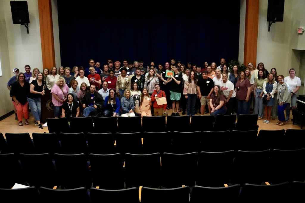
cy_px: 102
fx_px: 271
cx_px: 152
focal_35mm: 32
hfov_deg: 58.8
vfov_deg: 41.2
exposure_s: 1/500
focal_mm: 21.3
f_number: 2.8
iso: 6400
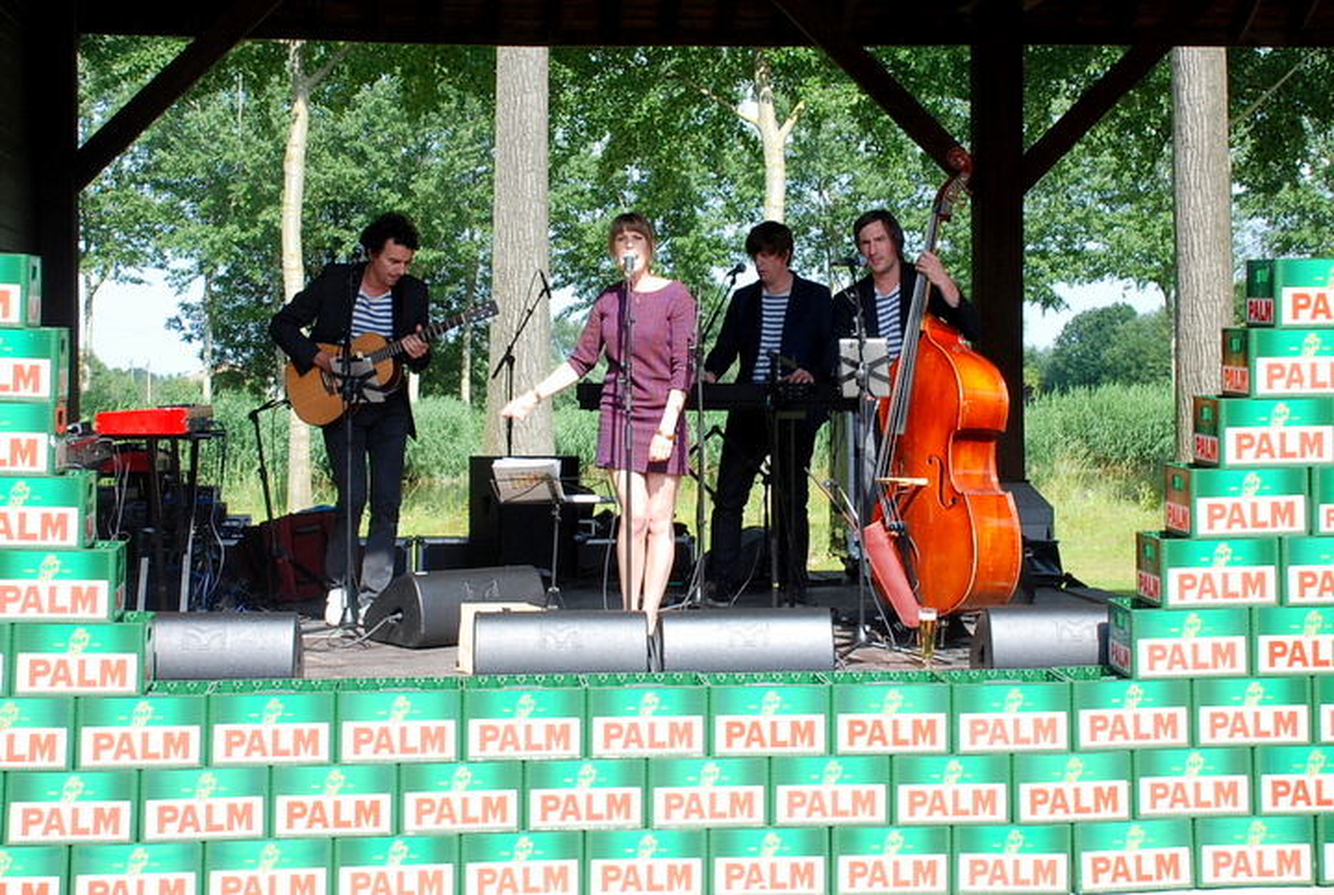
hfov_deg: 41.0
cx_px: 667
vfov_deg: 28.2
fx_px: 1782
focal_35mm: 48
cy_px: 448
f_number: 8
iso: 320
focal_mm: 32
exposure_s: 1/250
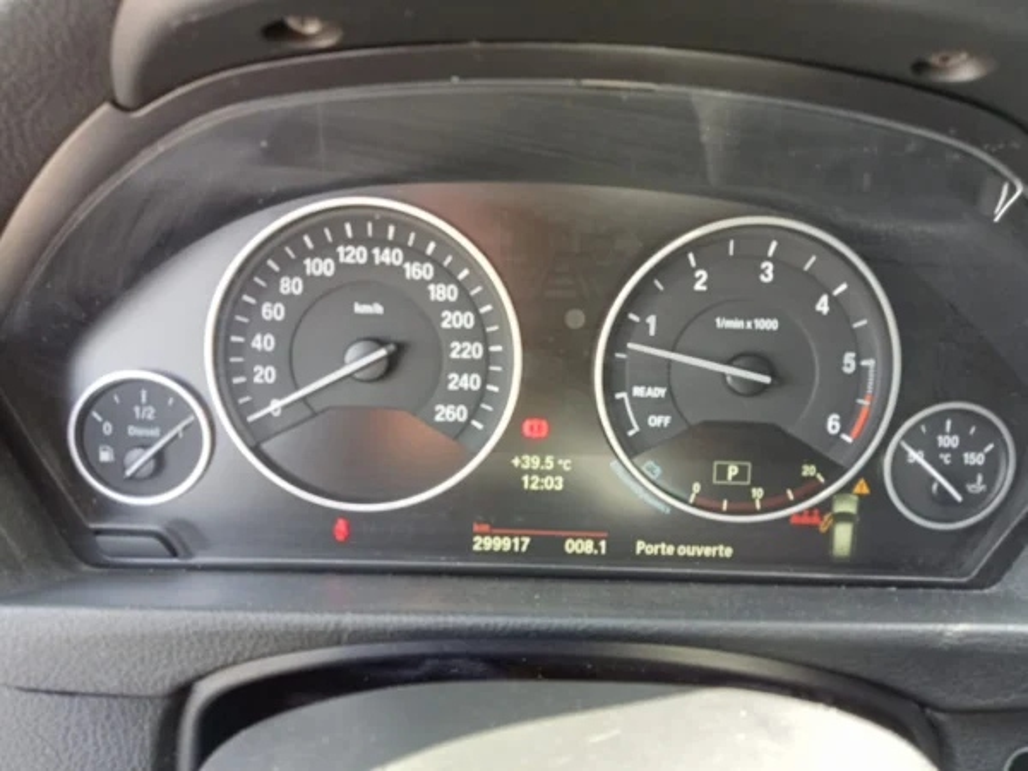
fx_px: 832
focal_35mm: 28
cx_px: 514
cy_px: 386
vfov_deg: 49.7
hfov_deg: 63.4
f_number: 2.2
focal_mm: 3.46
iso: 262
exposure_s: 1/33.3
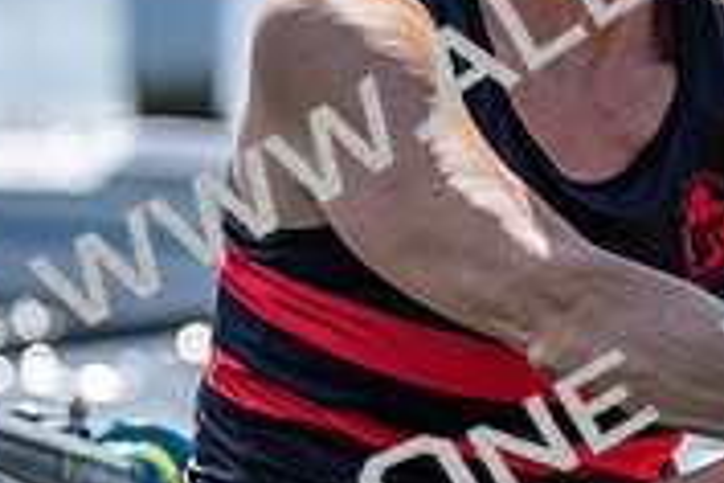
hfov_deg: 2.4
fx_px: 17375
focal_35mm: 864
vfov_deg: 1.6
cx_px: 536
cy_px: 338
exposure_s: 1/2000
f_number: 5.6
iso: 400
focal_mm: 264
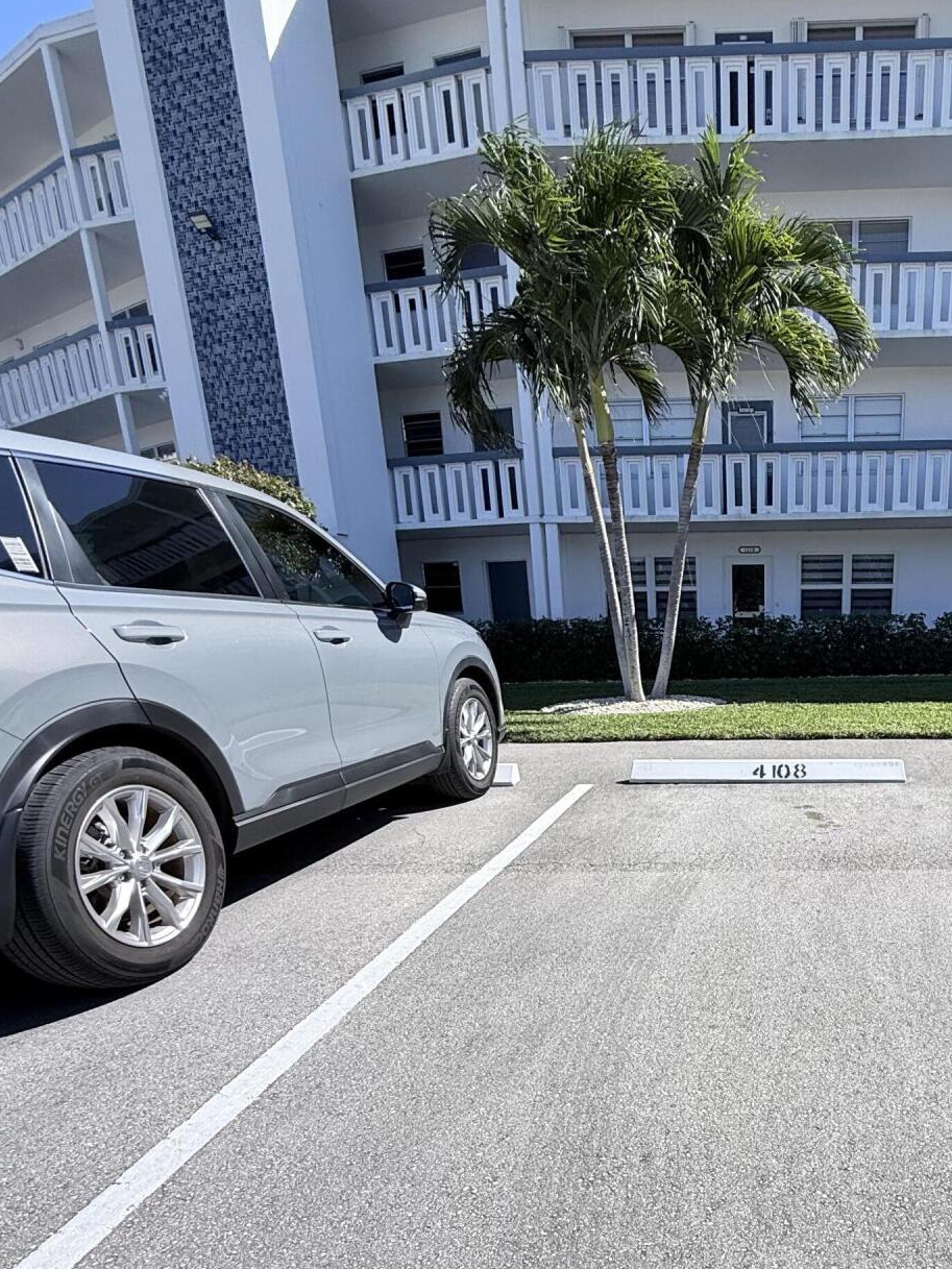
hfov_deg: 55.0
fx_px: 843
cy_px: 899
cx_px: 754
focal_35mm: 23
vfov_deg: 70.5
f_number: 2.2
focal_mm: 2.22
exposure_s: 1/1901
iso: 50
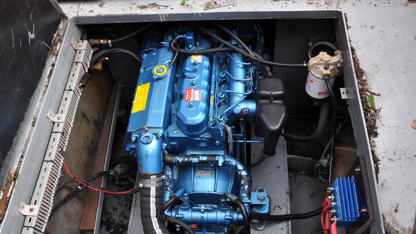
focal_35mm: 34
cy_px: 139
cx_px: 205
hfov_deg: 58.7
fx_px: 370
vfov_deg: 35.0
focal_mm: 21
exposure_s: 1/160
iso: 200
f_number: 6.3
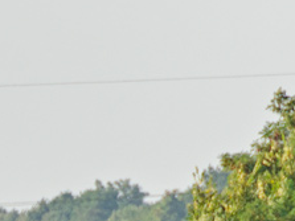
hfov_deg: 0.8
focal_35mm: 2516
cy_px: 556
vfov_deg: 0.6
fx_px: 21430
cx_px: -339
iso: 160
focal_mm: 300
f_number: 7.1
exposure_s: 1/250
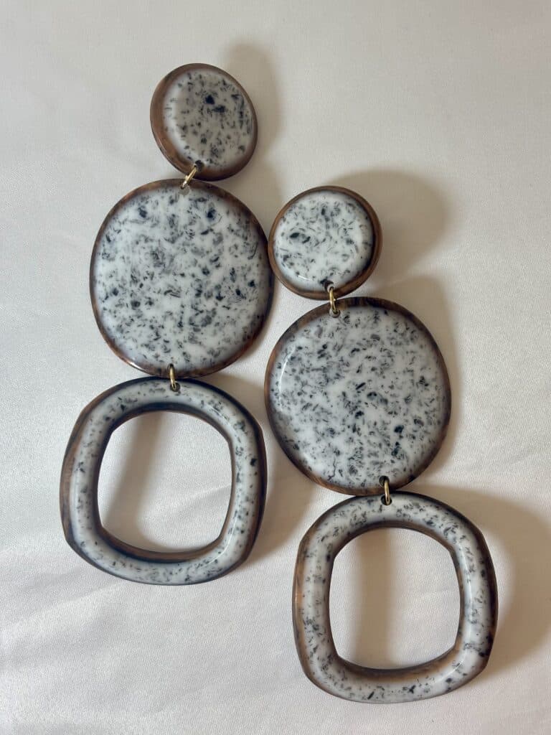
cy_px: 368
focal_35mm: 52
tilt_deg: -88.5
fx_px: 1104
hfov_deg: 28.0
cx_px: 276
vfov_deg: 36.8
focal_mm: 5.96
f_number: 1.6
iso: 32
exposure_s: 1/100
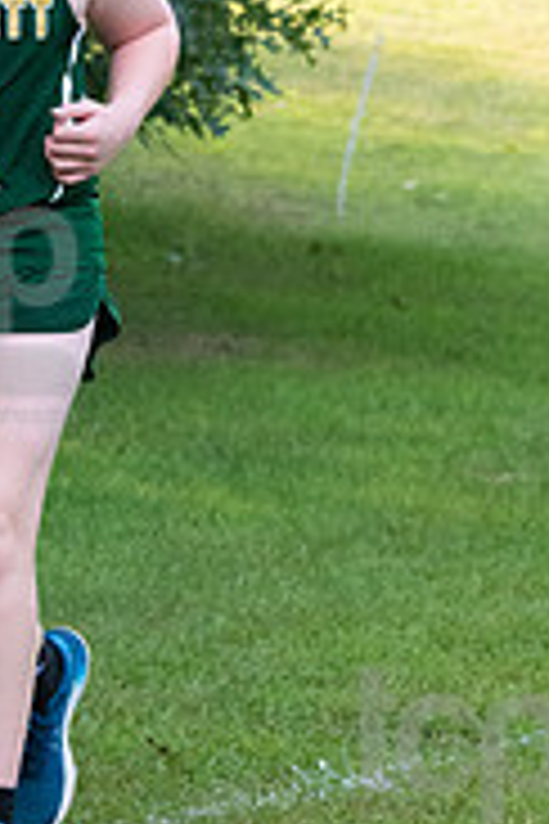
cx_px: -29
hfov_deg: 3.9
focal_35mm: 349
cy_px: 302
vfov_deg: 5.9
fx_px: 7983
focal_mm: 95
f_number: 5
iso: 3200
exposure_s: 1/1600
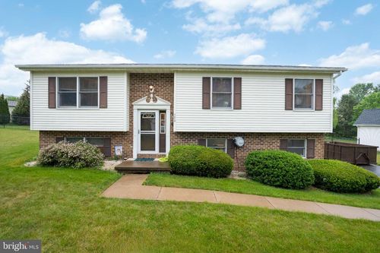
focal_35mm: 17
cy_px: 126
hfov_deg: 93.3
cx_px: 190
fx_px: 179
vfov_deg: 70.4
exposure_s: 1/40
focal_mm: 17
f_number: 7.1
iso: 320
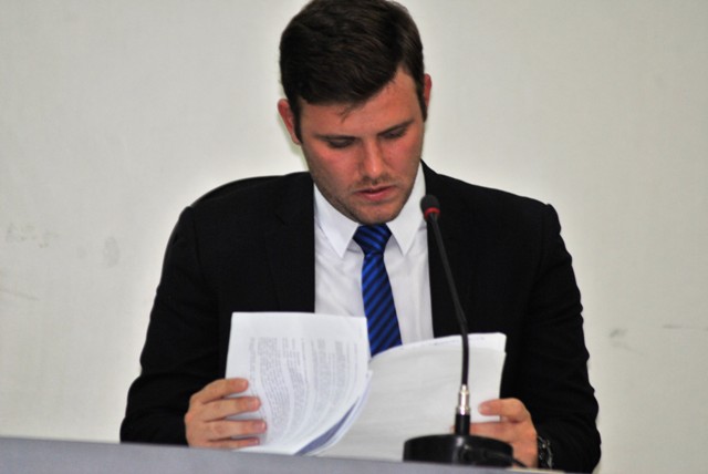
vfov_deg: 3.7
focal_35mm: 375
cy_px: 237
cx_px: 354
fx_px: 7382
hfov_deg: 5.5
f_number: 5
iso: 200
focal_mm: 250
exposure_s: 1/60
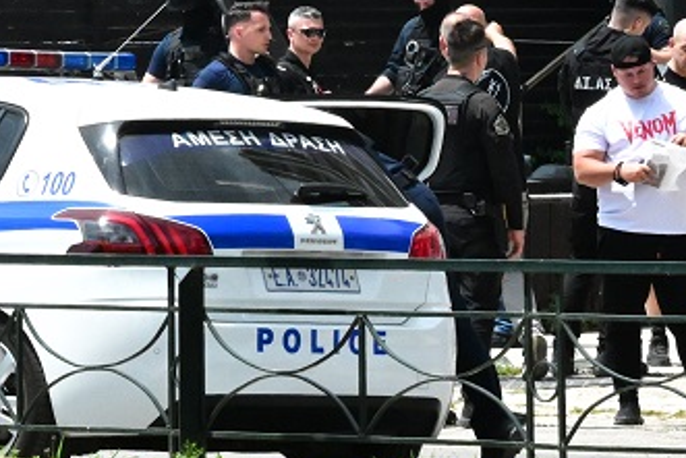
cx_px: 228
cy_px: -87
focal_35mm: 489
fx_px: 9322
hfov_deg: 4.2
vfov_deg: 2.8
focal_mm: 120
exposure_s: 1/1250
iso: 6400
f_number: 22
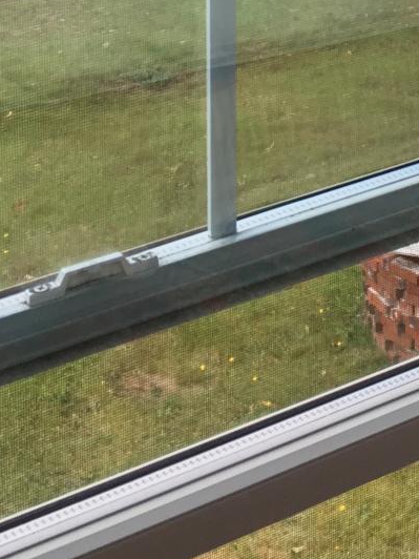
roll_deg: -0.8
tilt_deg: -9.9
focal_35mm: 109
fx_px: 1759
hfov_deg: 13.4
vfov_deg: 16.1
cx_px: 416
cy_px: -348
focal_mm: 4.15
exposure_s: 1/100
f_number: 2.2
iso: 32
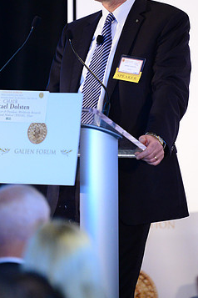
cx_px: 98
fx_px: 2549
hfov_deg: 4.4
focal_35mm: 309
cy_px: 128
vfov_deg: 6.7
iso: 4000
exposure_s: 1/125
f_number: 2.8
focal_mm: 190
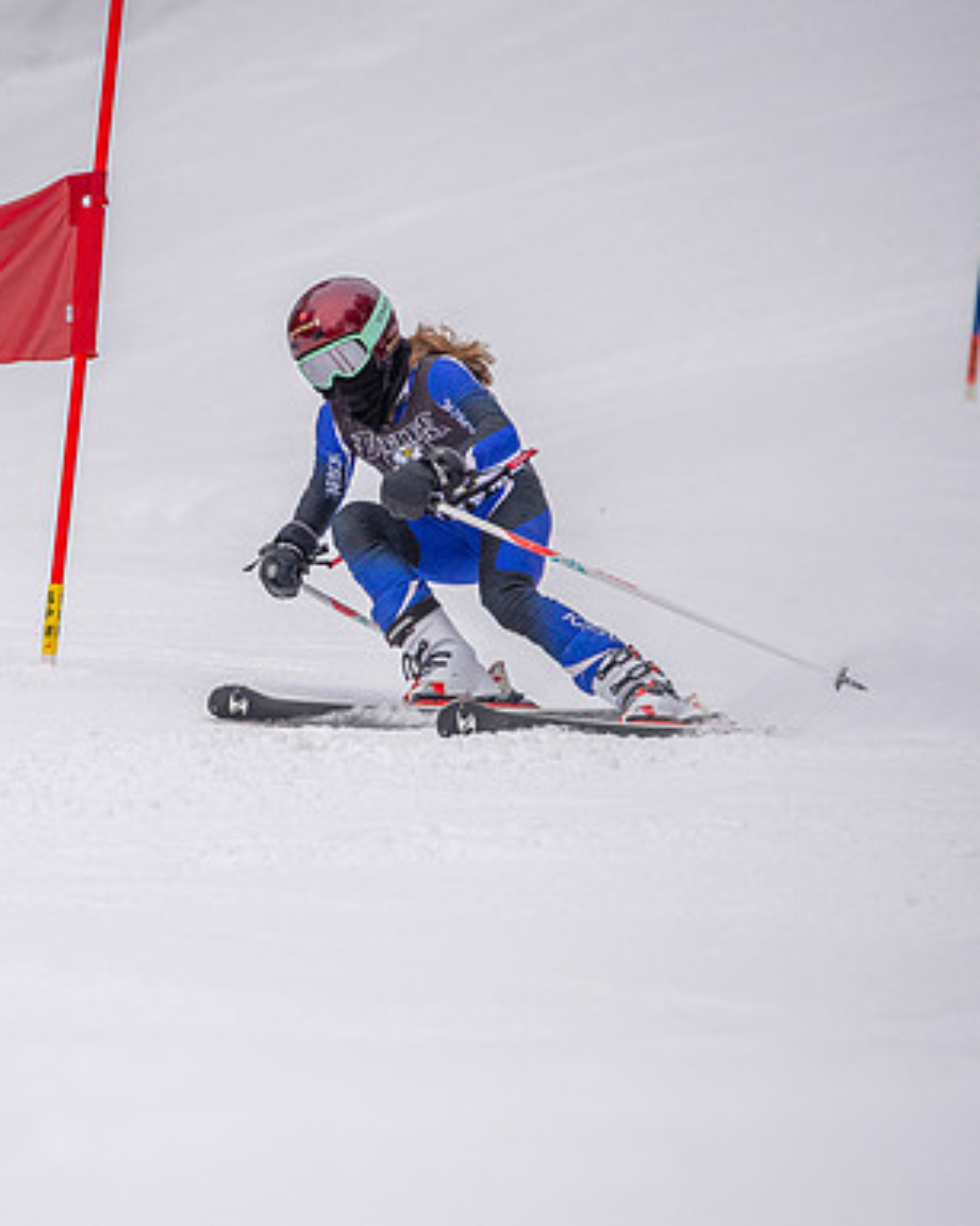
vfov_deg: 3.1
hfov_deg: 2.5
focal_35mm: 624
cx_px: 217
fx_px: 22632
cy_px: 613
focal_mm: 440
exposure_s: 1/5000
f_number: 6.3
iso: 2000
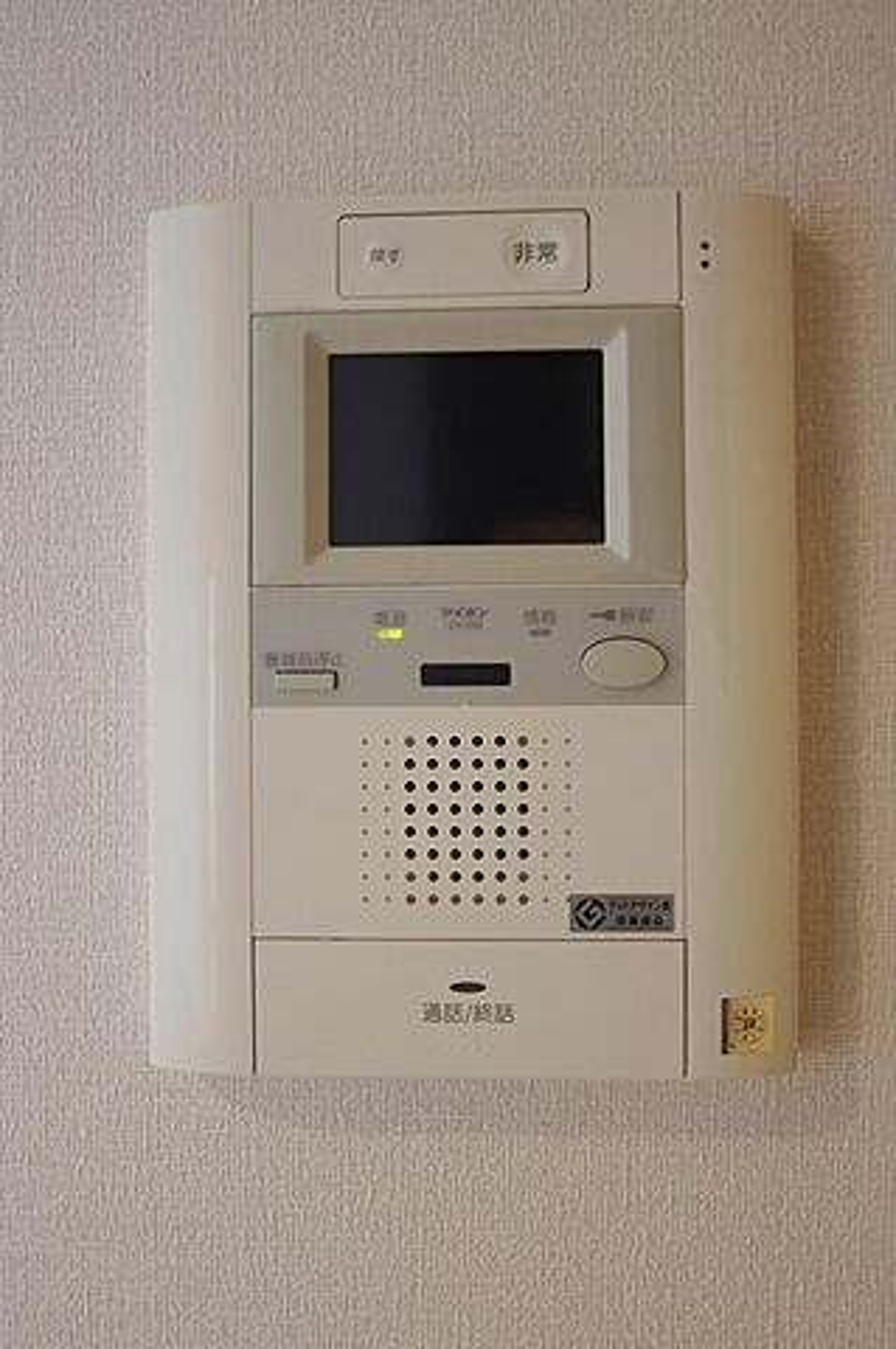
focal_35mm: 36
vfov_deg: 53.2
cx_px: 448
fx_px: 1347
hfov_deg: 36.8
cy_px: 674
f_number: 4.5
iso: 400
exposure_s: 1/40
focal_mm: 24
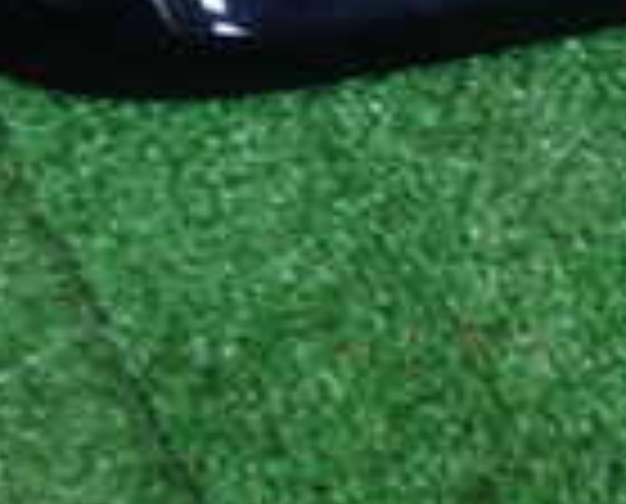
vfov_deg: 11.2
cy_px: -482
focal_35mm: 126
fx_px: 2341
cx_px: 531
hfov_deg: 15.1
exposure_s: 1/60
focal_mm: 5.4
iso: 100
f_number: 2.3
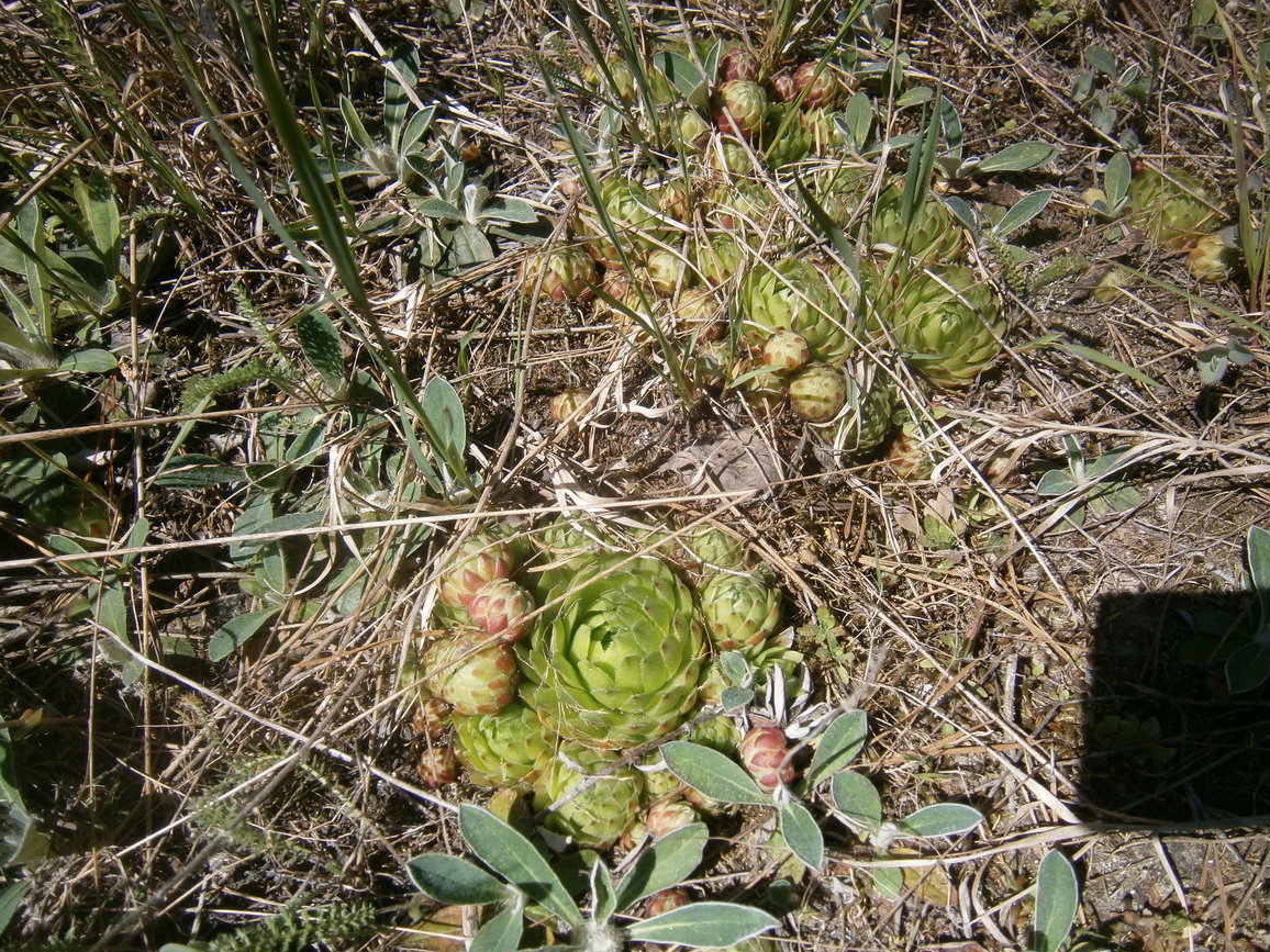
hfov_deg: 65.3
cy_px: 478
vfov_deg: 51.4
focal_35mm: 27
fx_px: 991
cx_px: 658
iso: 80
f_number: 2.8
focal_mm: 4.7
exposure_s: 1/1000
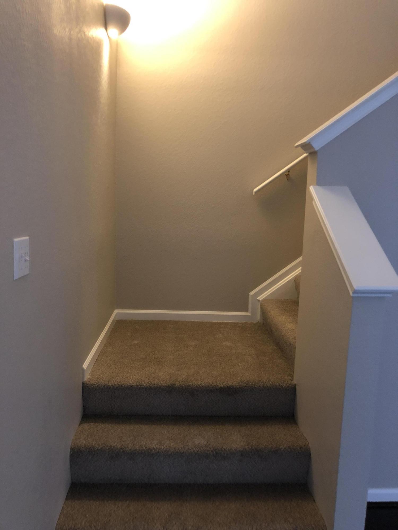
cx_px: 199
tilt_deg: -7.0
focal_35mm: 28
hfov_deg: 49.7
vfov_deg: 63.4
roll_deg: -2.5
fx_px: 429
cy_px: 265
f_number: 1.8
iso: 80
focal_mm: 4
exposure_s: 1/5
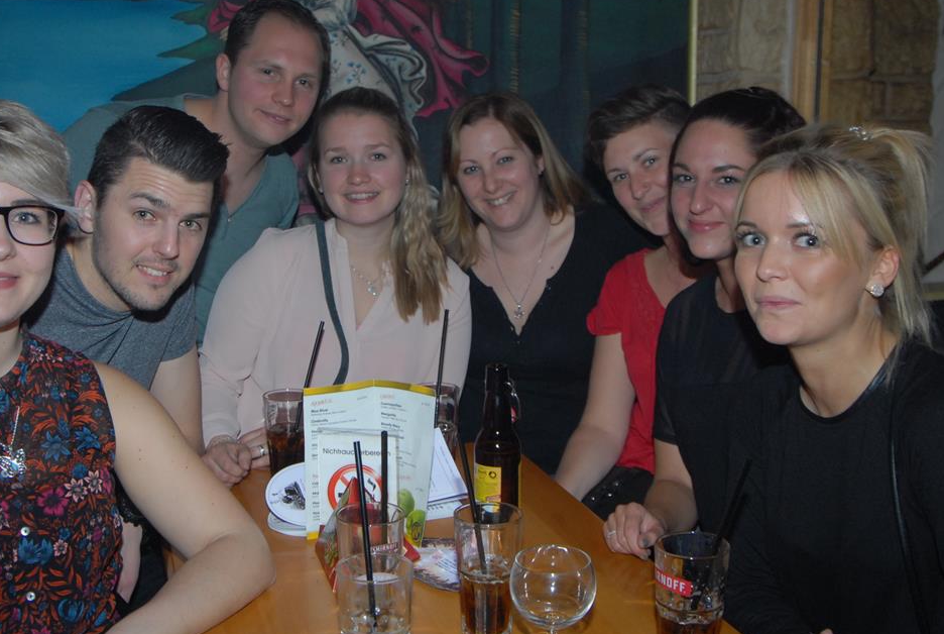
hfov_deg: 44.2
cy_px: 325
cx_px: 385
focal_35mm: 44
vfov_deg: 30.6
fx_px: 1156
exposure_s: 1/10
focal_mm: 24
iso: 400
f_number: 5.6
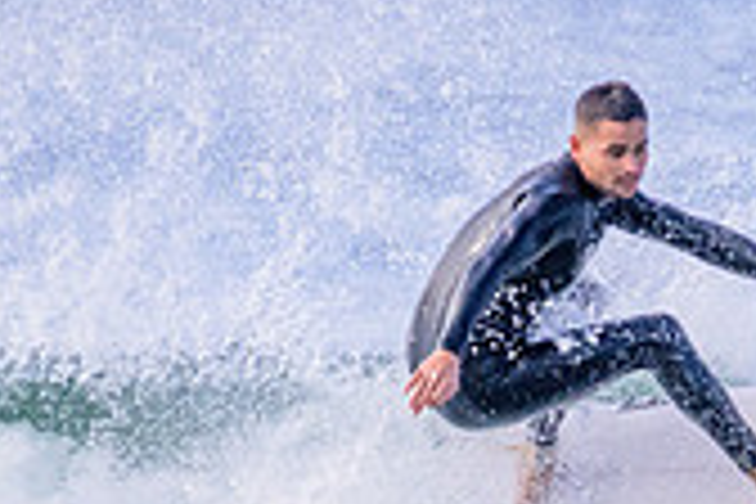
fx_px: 57913
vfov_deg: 0.5
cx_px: 819
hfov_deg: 0.7
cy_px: 601
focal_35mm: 2758
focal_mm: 800
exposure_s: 1/2000
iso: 3600
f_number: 11
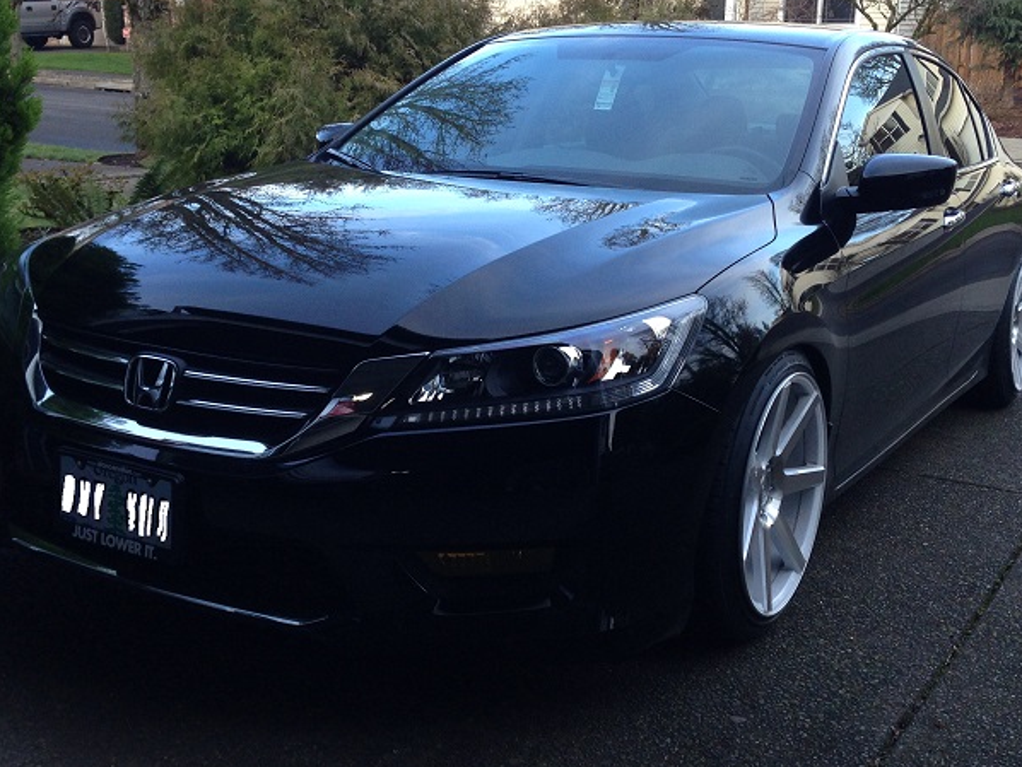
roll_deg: -0.6
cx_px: 516
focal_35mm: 45
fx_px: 1329
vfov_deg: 32.2
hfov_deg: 42.1
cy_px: 350
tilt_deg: -14.0
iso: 80
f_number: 2.4
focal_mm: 4.12
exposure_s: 1/120
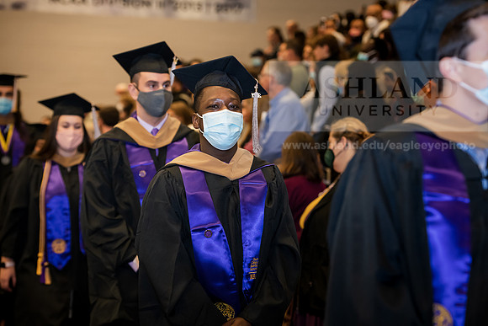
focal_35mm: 102
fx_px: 1383
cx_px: 244
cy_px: 163
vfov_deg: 13.4
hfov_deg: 20.0
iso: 2000
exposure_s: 1/200
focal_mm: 102
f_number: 4
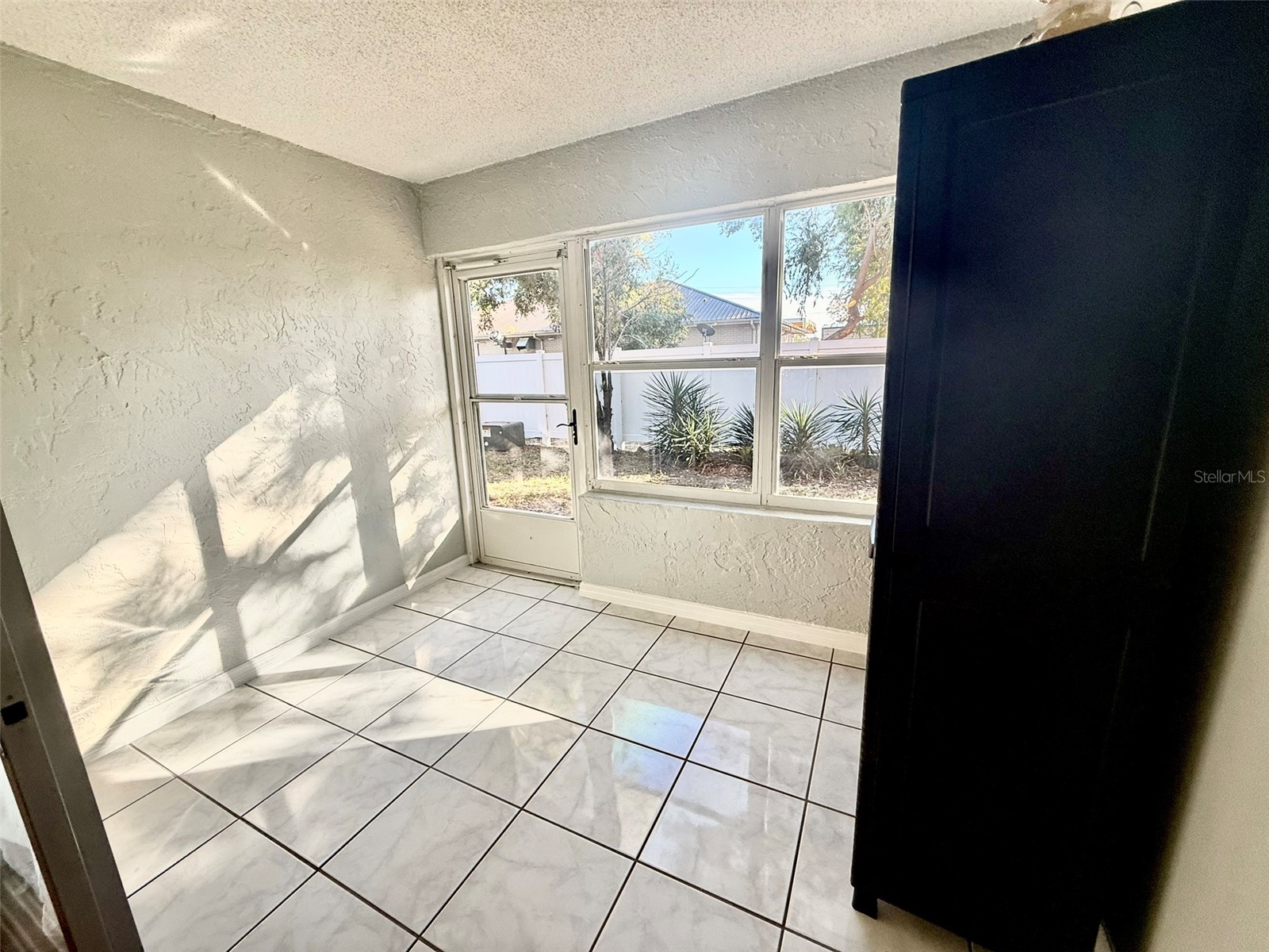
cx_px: 634
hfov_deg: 102.1
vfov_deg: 85.7
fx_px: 513
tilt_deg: -12.1
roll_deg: +2.6
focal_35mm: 14
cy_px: 476
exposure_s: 1/120
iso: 80
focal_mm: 2.22
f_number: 2.2
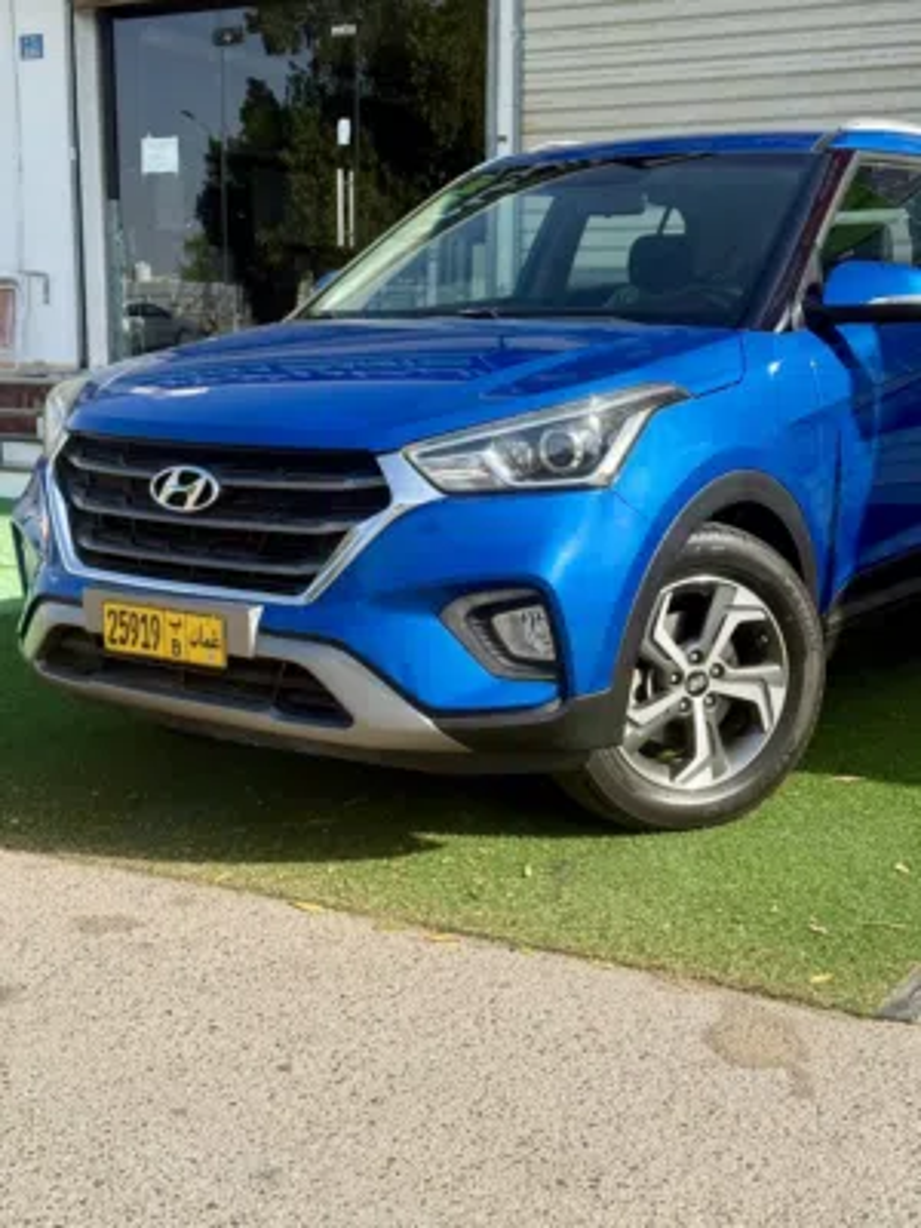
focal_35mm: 48
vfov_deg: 39.7
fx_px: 1703
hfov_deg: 30.3
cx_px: 460
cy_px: 614
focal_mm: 6.76
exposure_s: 1/2667
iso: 100
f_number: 1.78
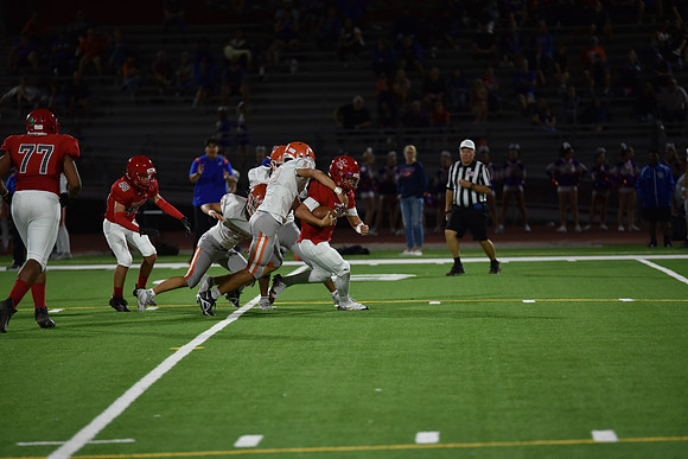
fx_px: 3823
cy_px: 230
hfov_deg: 10.3
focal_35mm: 200
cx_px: 344
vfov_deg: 6.9
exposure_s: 1/500
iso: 1600
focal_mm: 200
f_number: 2.8
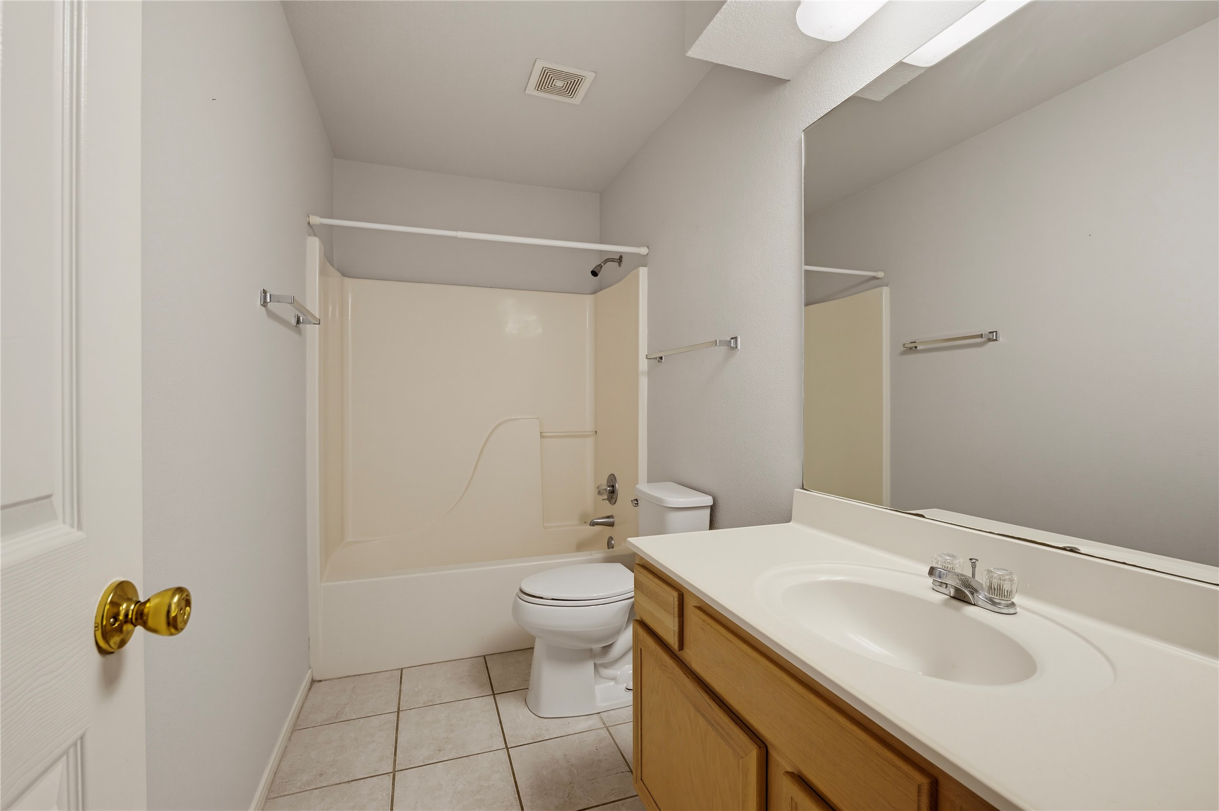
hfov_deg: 96.8
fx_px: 541
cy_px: 406
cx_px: 610
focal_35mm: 16
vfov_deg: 73.7
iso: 125
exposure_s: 1/5
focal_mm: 16
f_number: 9
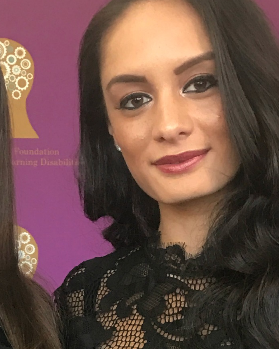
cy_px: 493
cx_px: -6
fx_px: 1011
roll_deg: -0.9
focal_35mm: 98
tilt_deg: -4.4
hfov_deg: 15.4
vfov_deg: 17.9
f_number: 1.8
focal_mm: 3.99
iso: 40
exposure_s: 1/24
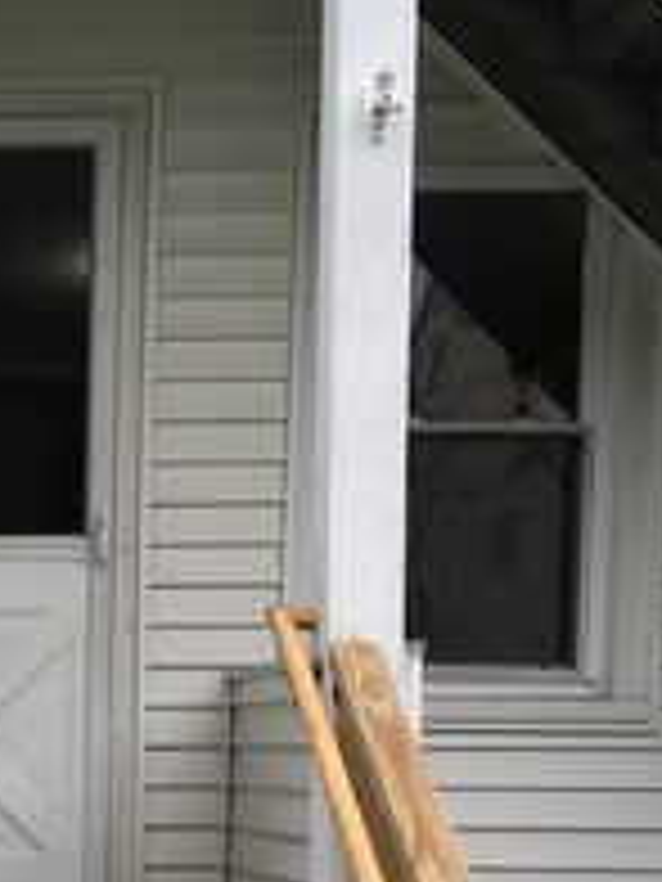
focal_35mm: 79
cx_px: -216
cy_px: 862
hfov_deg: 17.4
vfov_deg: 23.8
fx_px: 2014
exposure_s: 1/126
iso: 25
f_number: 2.2
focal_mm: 4.15
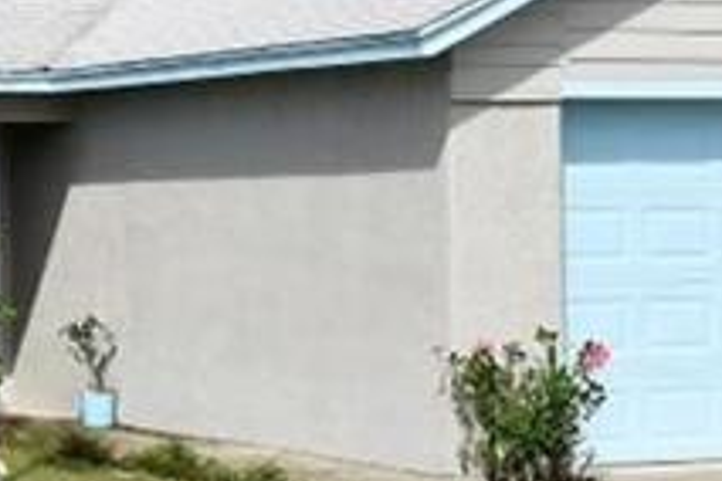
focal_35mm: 173
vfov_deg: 7.9
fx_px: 3469
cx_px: -146
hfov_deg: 11.6
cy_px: 64
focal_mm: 24
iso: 500
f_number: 13
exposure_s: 1/640
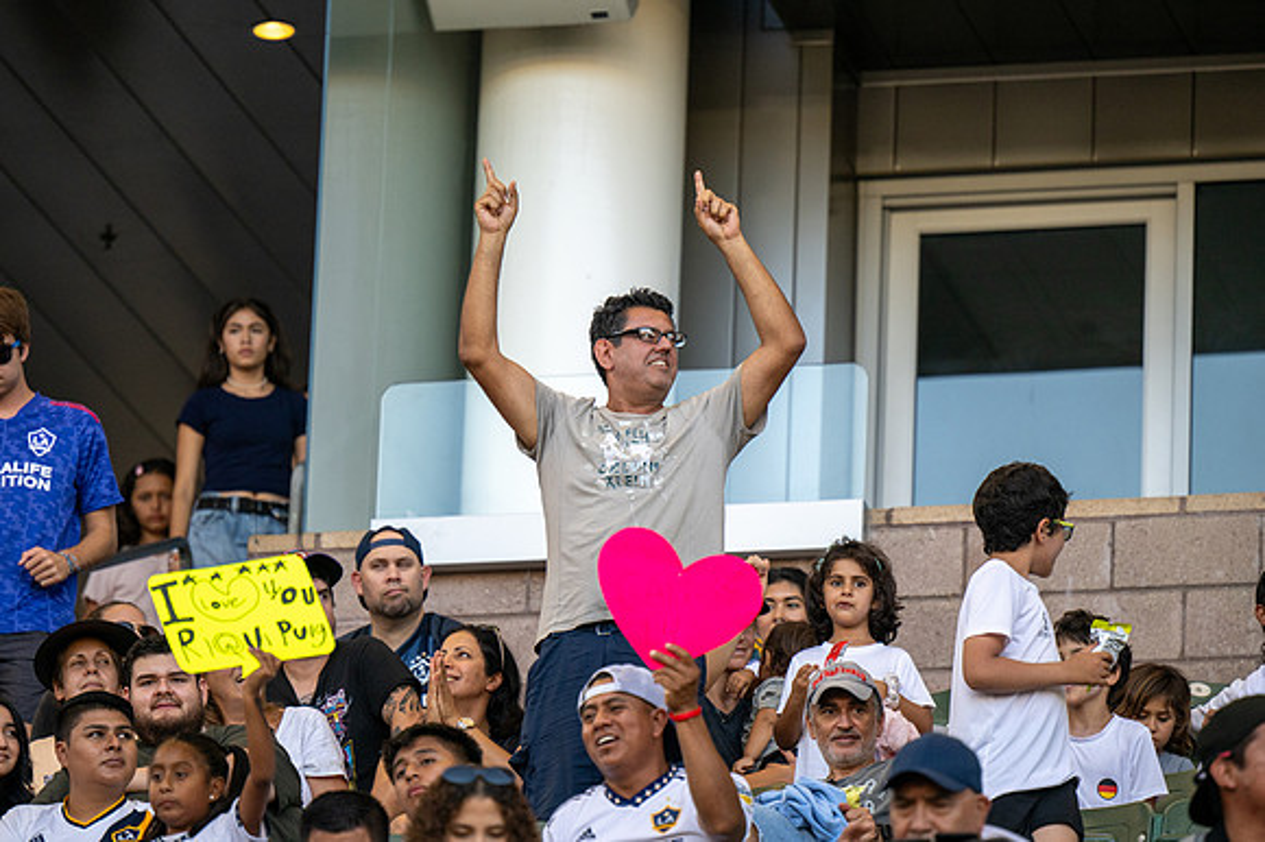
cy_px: 421
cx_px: 632
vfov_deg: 5.1
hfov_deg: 7.6
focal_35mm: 270
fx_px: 9482
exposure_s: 1/1000
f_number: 2.8
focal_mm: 180
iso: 320
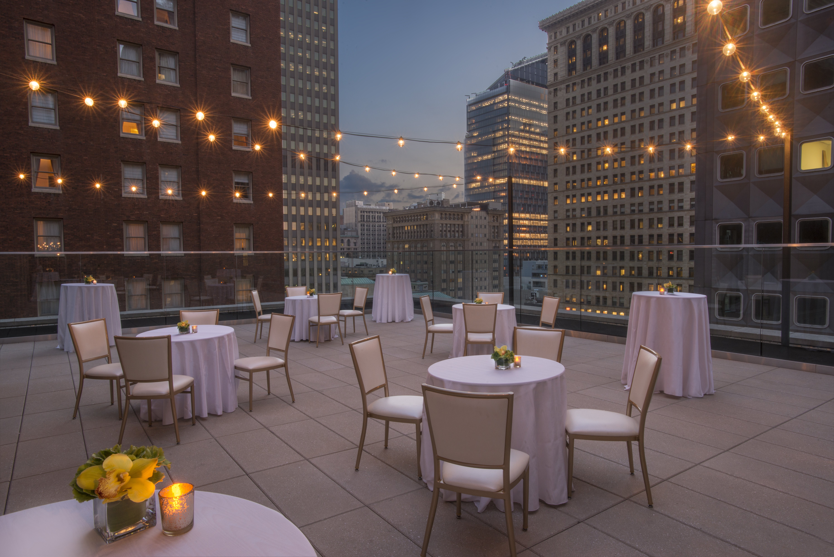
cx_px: 417
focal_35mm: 22
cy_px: 278
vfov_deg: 57.3
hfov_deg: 78.6
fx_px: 510
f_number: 22
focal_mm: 22
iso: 320
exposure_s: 2
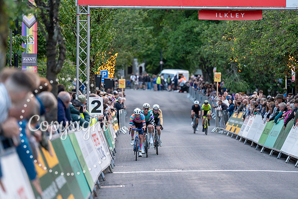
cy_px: 100
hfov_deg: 10.3
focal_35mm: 200
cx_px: 149
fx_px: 1656
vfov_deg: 6.9
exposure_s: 1/1000
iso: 3200
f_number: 2.8
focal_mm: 200
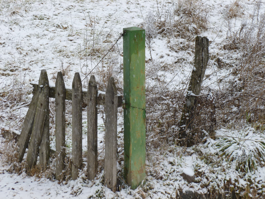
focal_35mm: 124
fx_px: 949
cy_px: 100
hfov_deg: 15.9
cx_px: 132
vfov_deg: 12.0
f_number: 4.9
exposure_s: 1/100
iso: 100
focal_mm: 22.1
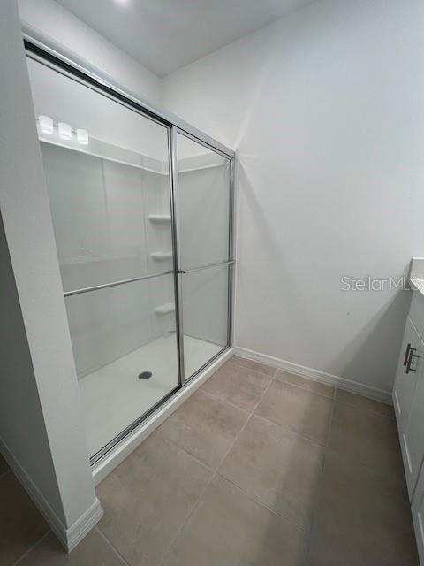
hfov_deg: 89.9
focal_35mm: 13
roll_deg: +0.1
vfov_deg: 106.2
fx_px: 212
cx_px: 212
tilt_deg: -13.2
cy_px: 283
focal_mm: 1.57
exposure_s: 1/120
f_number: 1.8
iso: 64
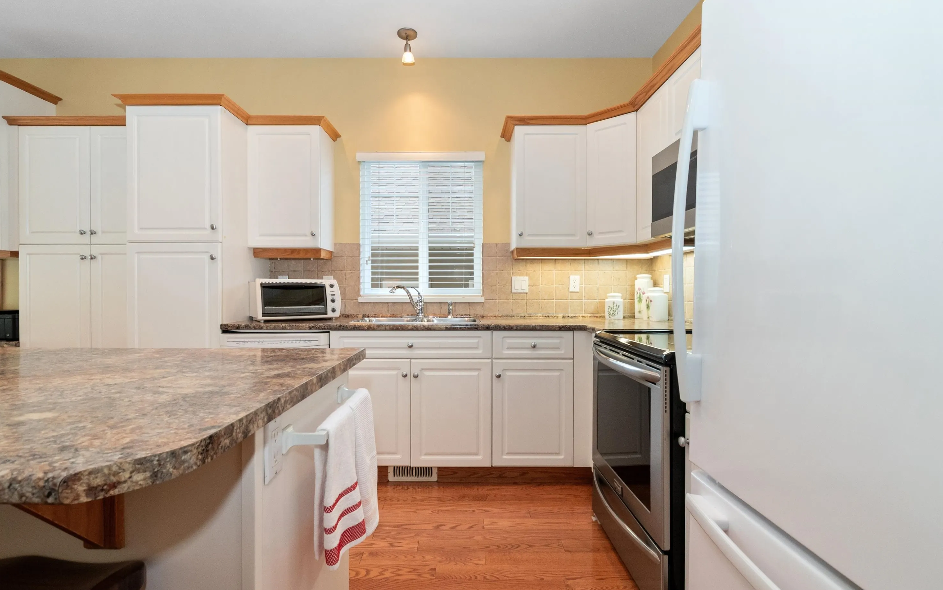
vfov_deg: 71.3
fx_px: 411
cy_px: 296
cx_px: 451
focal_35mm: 16
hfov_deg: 97.8
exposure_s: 1/20
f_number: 9
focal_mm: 10
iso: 250
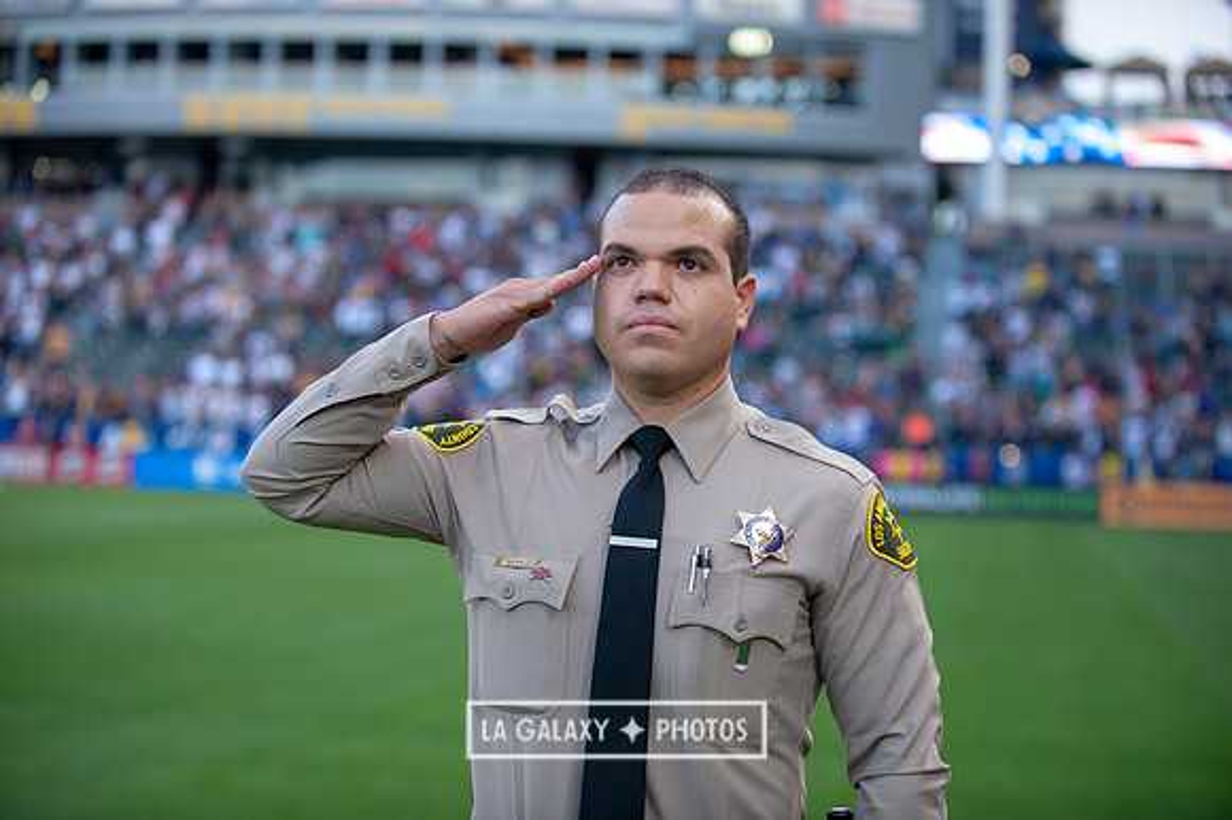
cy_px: 410
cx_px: 616
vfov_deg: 19.4
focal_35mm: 70
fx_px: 2394
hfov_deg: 28.9
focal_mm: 70
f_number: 2.8
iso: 250
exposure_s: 1/320
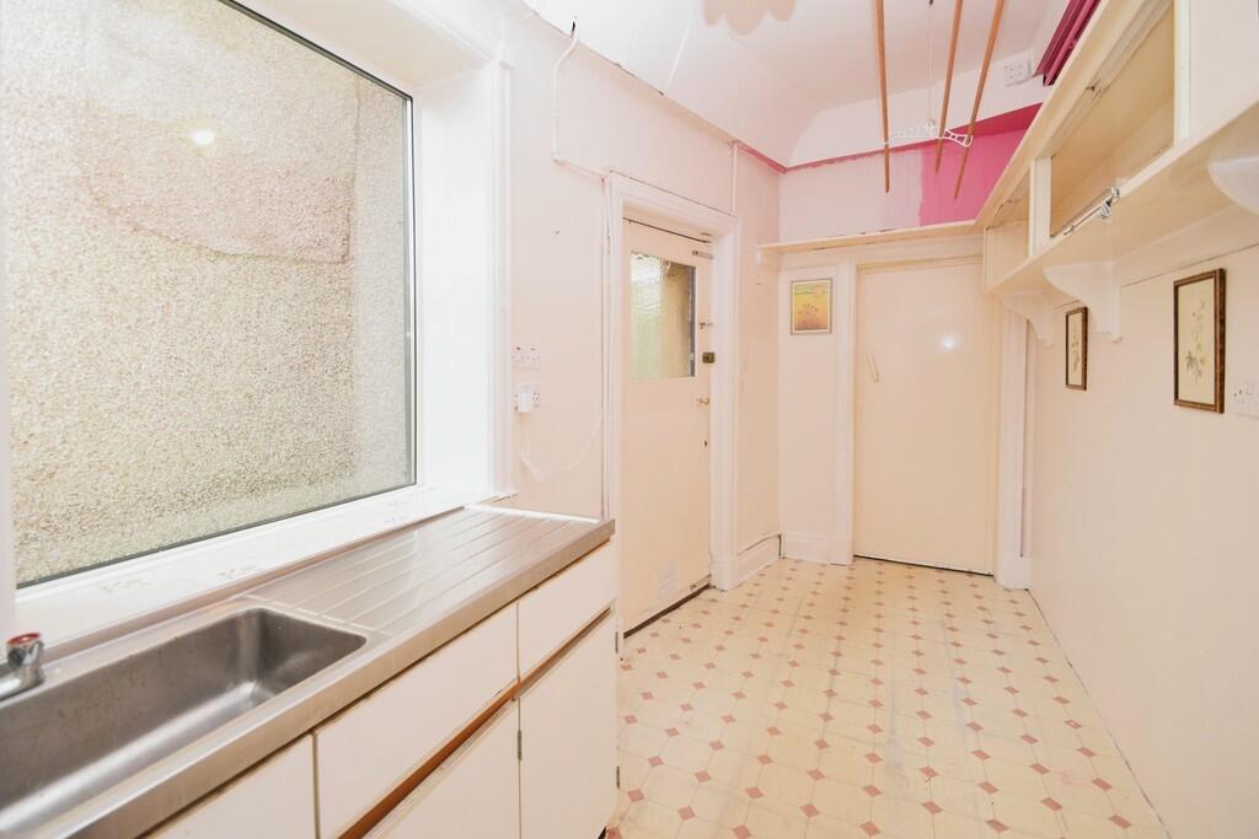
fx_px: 525
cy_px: 420
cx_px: 630
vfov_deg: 77.3
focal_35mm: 15
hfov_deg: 100.4
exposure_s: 1/125
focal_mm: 10
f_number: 5.6
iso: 800
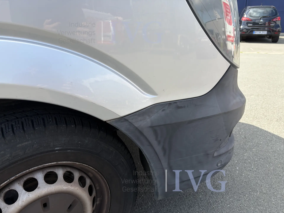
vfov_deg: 53.1
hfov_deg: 67.3
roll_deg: +0.1
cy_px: 106
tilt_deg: -23.2
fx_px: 213
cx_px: 142
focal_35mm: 26
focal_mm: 5.96
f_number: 1.6
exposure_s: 1/1032
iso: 50
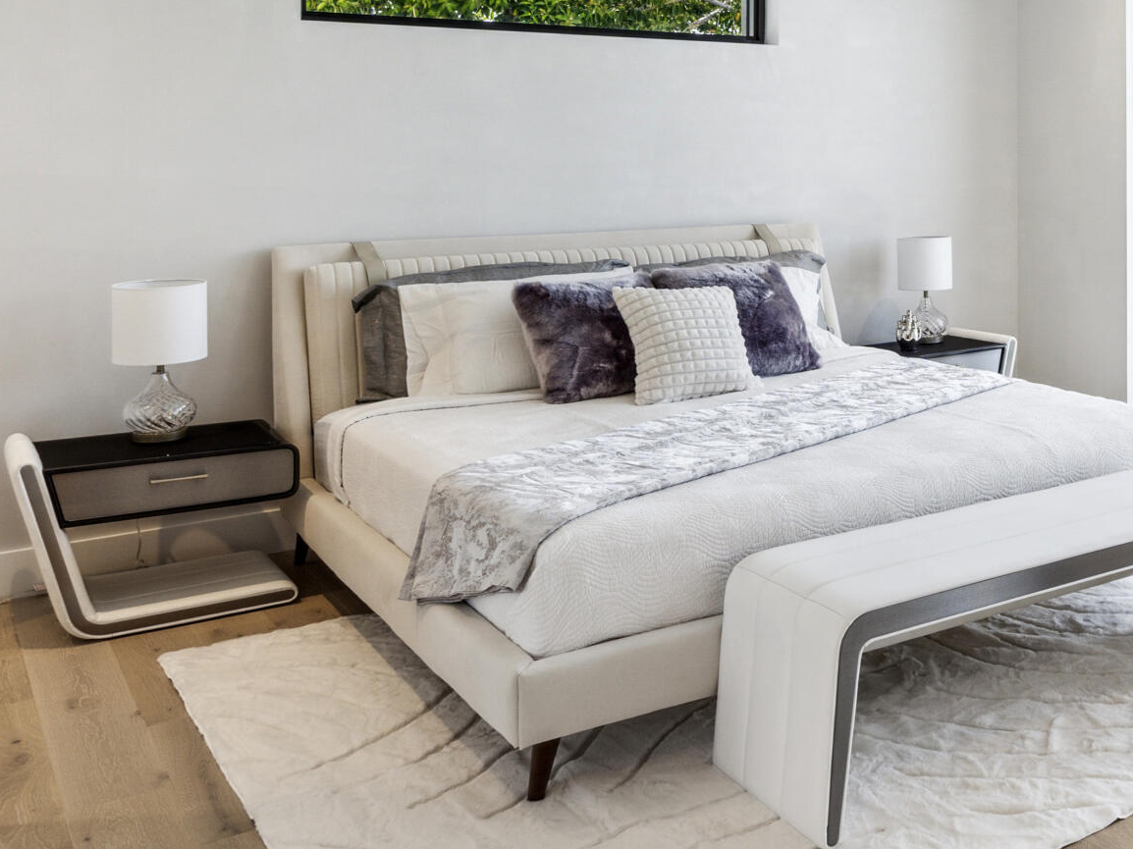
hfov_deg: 42.3
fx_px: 1309
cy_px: 198
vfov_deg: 35.1
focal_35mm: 40
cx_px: 1052
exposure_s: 1/30
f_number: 8
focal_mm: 16
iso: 400
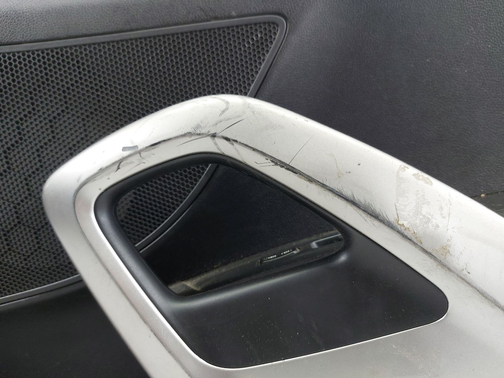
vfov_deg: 56.8
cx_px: 252
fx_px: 349
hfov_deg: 71.6
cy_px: 189
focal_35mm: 24
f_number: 1.8
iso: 125
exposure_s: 1/50
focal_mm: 5.23
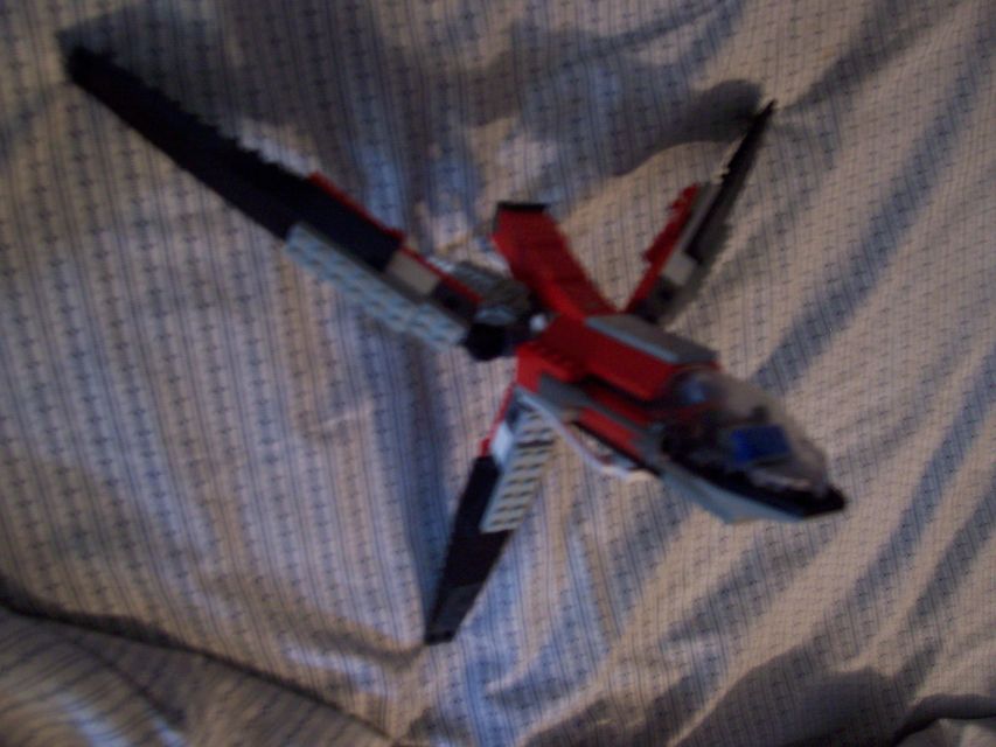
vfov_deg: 41.8
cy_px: 374
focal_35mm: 34
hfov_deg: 54.0
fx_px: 978
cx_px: 498
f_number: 2.7
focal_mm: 5.6
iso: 160
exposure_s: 1/8
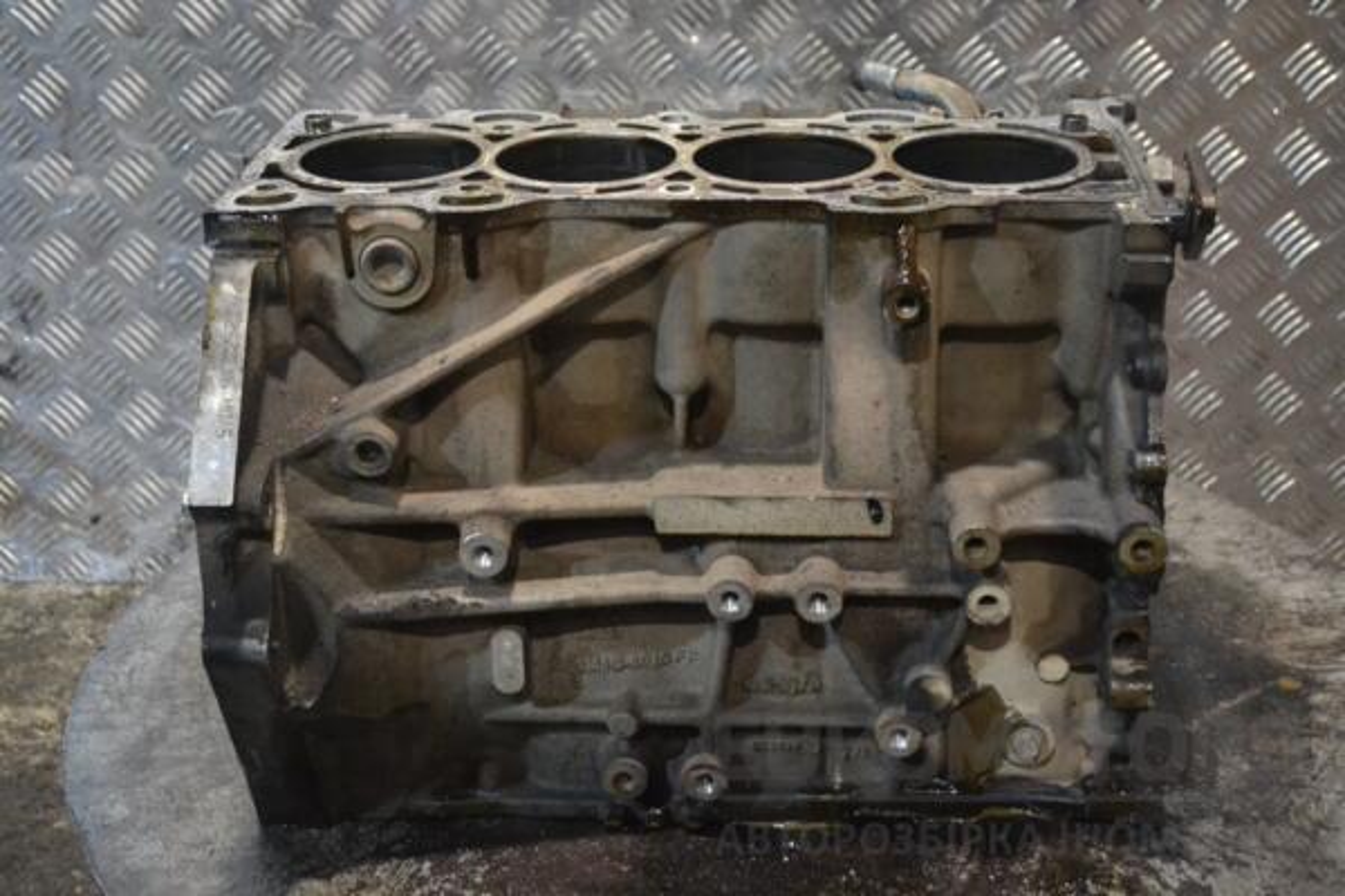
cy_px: 448
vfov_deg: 25.8
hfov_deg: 37.9
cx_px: 672
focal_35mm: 52
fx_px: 1961
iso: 3200
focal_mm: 35
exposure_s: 1/100
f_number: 5
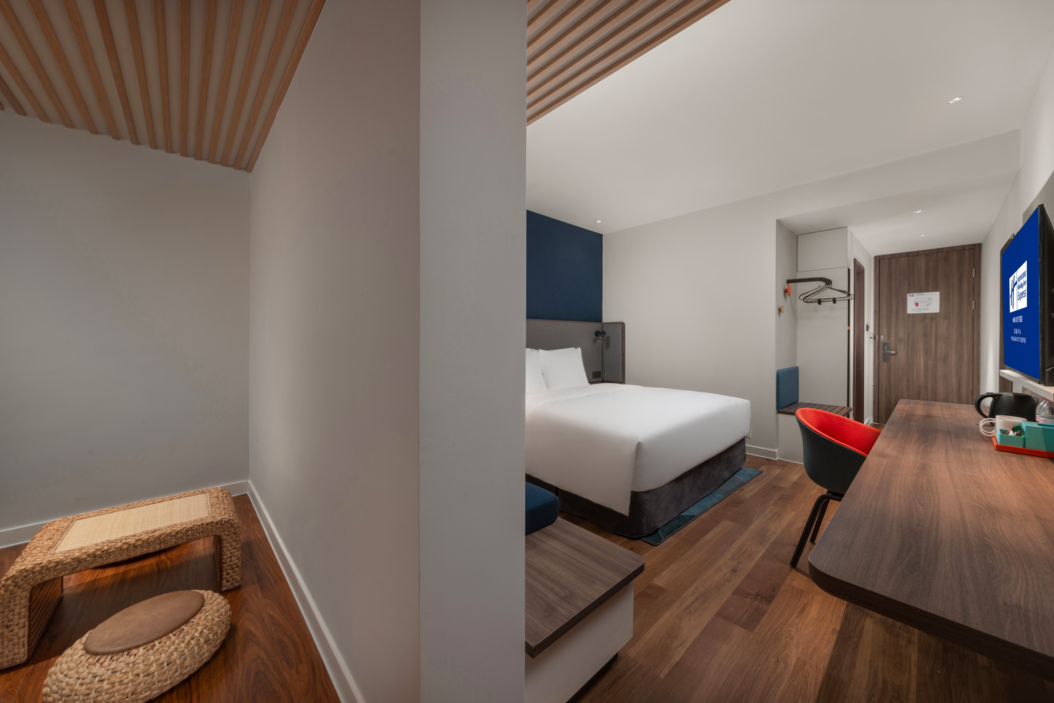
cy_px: 352
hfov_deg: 112.6
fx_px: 351
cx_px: 527
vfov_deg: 90.0
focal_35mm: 12
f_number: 10
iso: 125
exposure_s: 1/3
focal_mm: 12
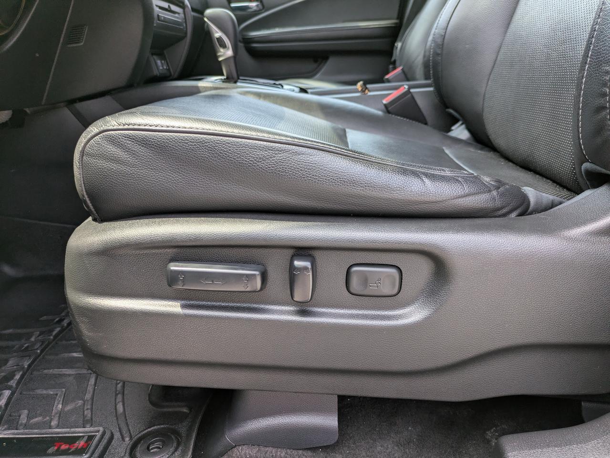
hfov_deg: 69.4
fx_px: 441
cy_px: 229
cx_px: 305
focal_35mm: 25
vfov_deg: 54.9
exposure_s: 1/238
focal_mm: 5.43
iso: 39
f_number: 1.89
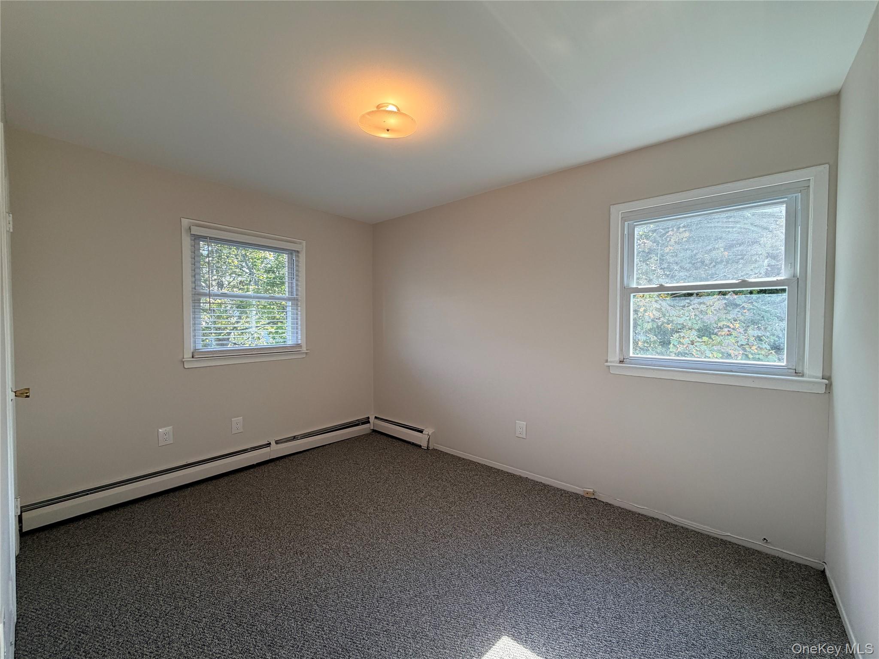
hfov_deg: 102.1
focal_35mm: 14
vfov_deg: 85.7
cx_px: 440
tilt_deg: -1.4
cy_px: 330
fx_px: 356
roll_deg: +0.3
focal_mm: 2.22
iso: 80
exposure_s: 1/120
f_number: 2.2
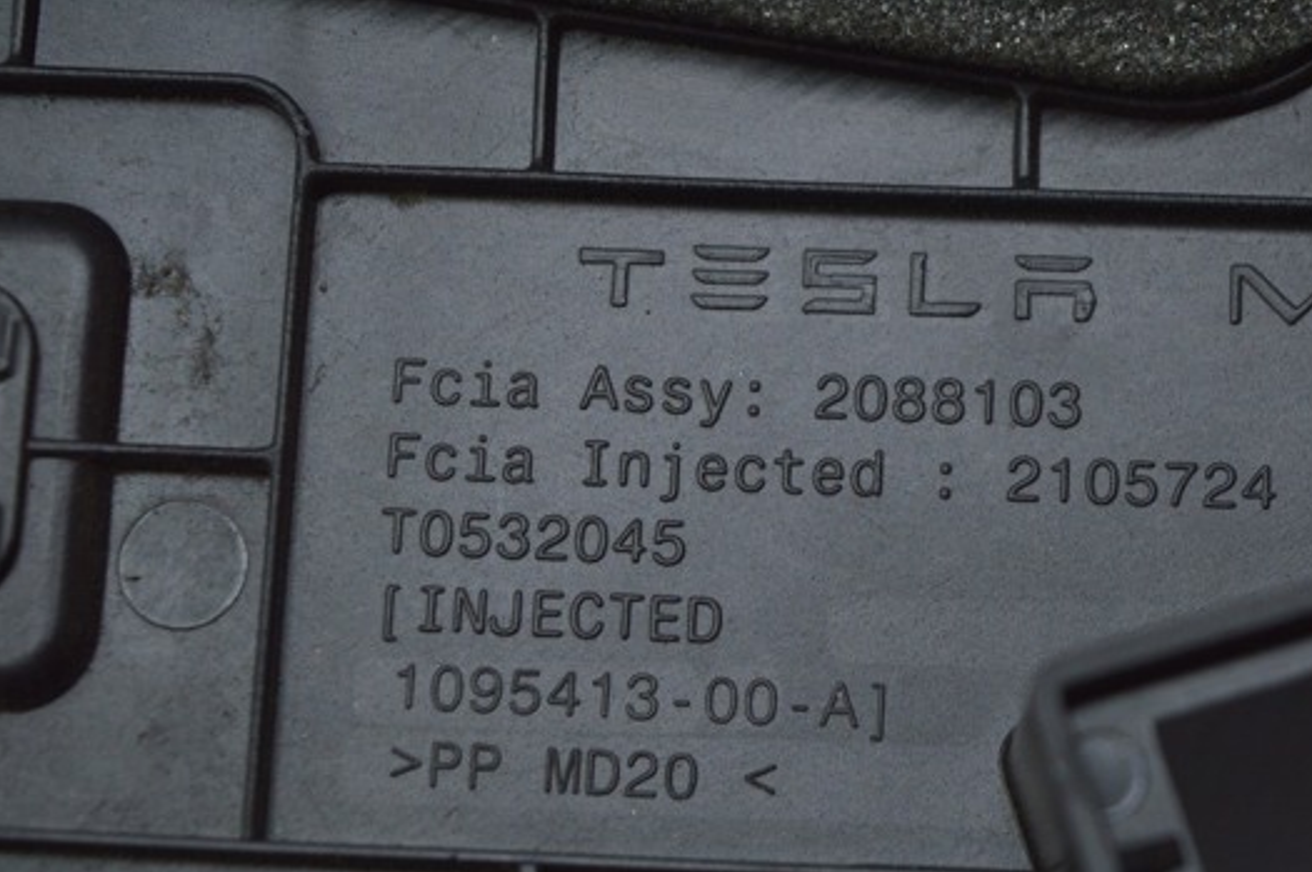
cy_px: 406
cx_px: 710
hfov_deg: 20.3
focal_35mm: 101
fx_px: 3663
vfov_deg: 13.6
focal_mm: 55
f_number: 5.6
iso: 400
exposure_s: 1/60
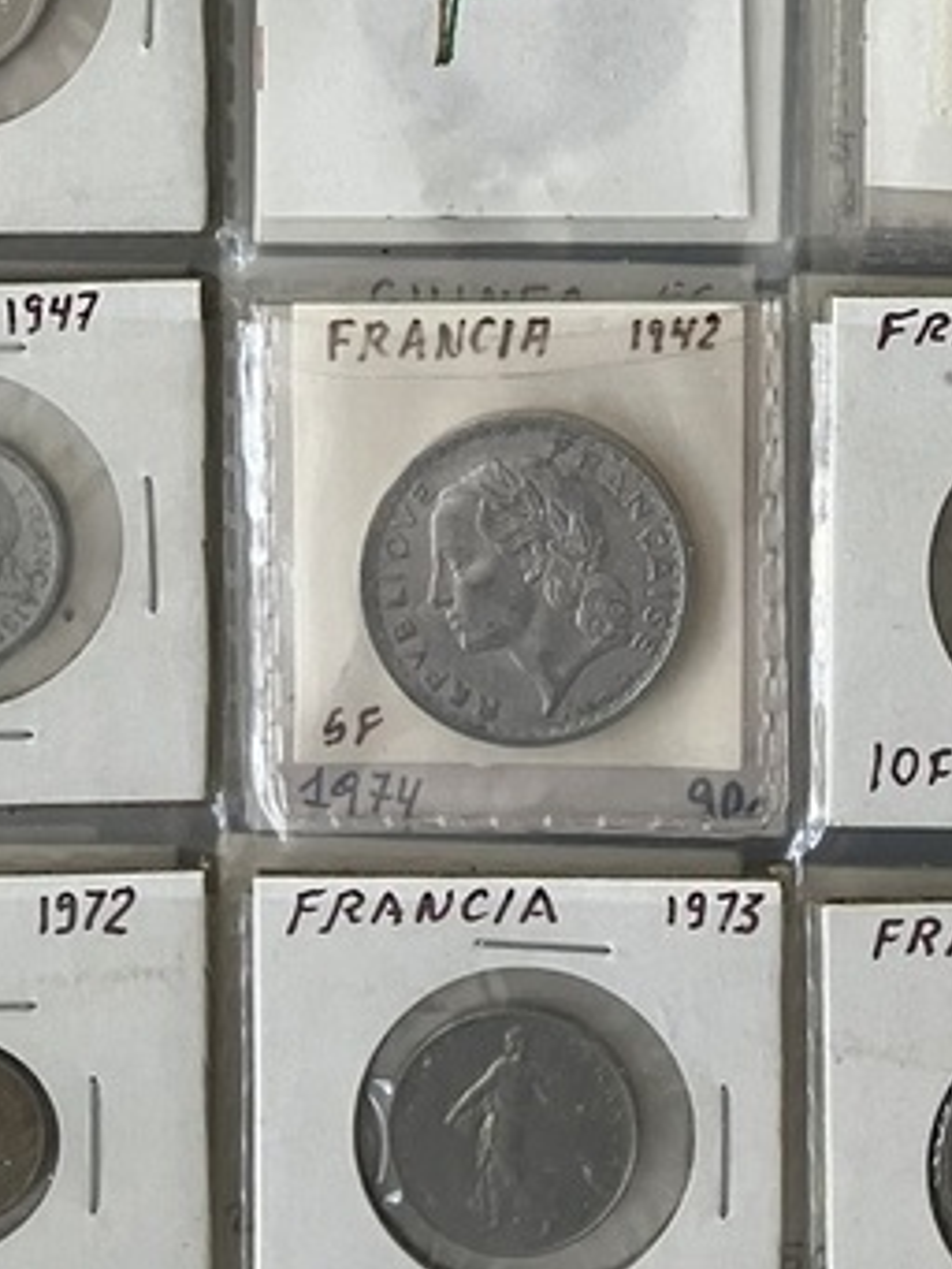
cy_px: -33
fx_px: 2602
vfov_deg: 25.8
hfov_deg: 20.4
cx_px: 818
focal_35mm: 71
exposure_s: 1/60
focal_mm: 3.99
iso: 100
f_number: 1.8
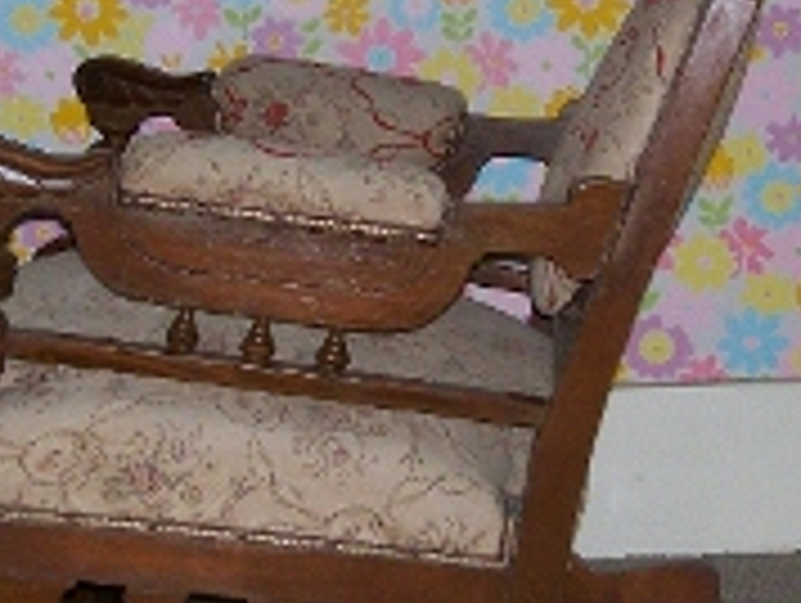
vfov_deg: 15.3
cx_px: 333
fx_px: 2248
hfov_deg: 20.2
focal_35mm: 97
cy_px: 292
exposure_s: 1/64
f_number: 2.7
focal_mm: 6
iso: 140
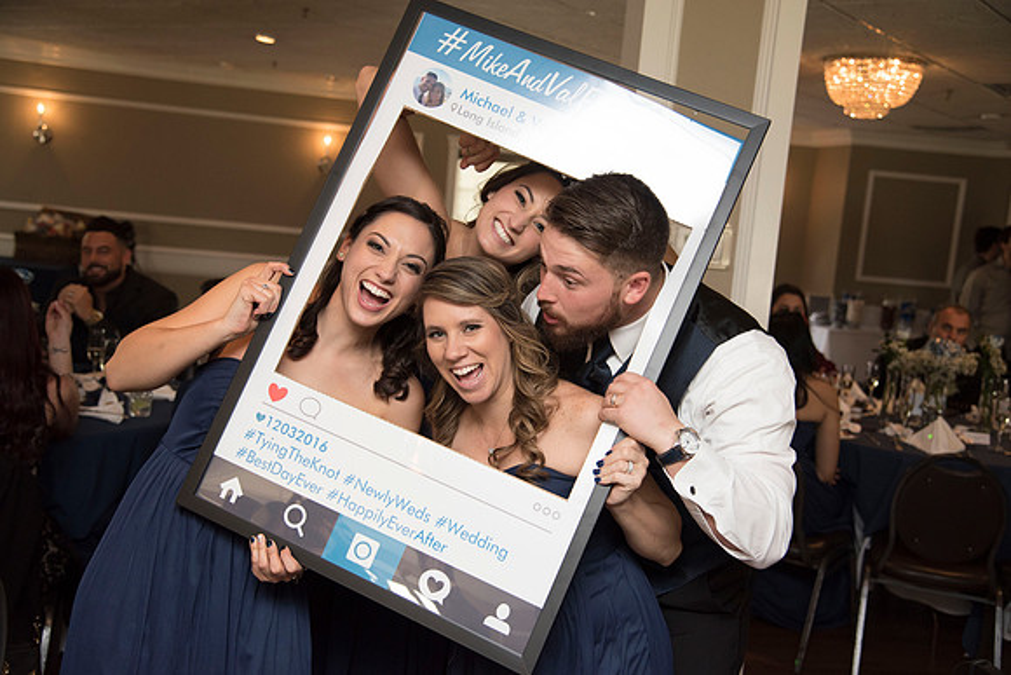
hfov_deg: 48.4
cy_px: 338
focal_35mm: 40
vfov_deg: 33.4
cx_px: 506
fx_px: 1124
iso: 1000
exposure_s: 1/200
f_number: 4
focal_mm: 40
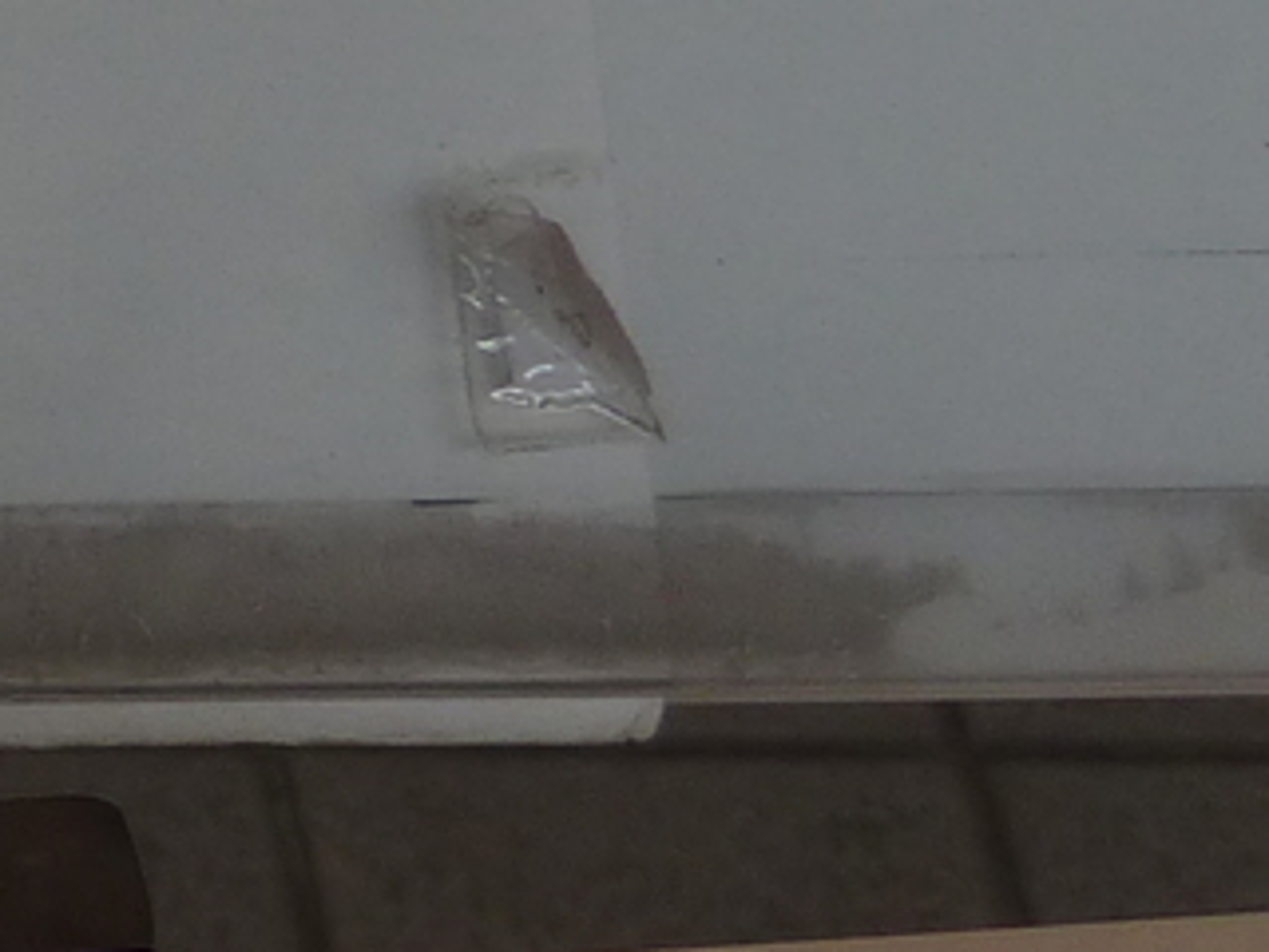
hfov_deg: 12.5
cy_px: -444
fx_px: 4582
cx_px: -1721
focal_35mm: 125
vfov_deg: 11.4
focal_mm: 4.1
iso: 80
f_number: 3.3
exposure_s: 1/500
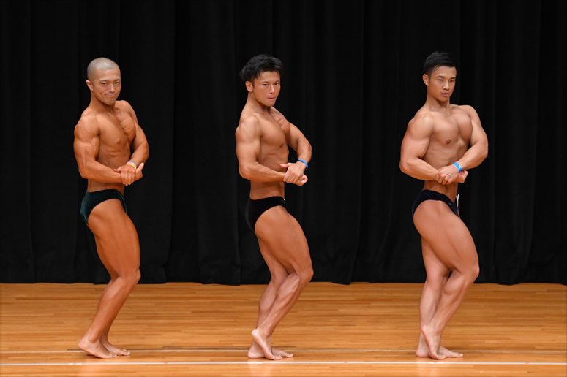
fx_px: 4250
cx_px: 284
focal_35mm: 270
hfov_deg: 7.6
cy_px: 188
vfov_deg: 5.1
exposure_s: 1/400
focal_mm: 180
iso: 3200
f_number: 5.6
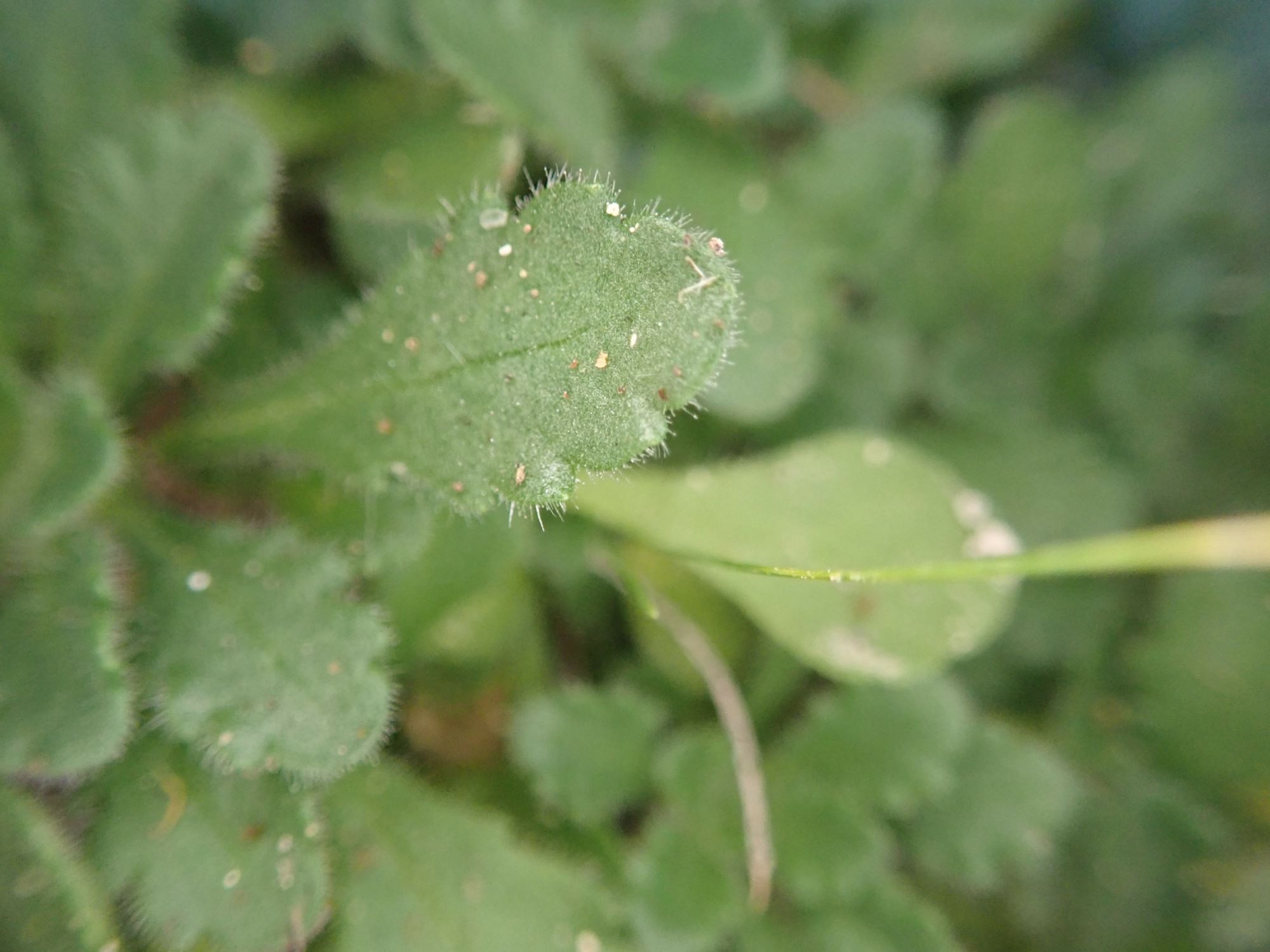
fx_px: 1101
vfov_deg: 46.8
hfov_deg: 60.0
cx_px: 635
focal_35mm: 30
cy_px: 476
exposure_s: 1/80
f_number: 2.3
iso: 800
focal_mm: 5.5
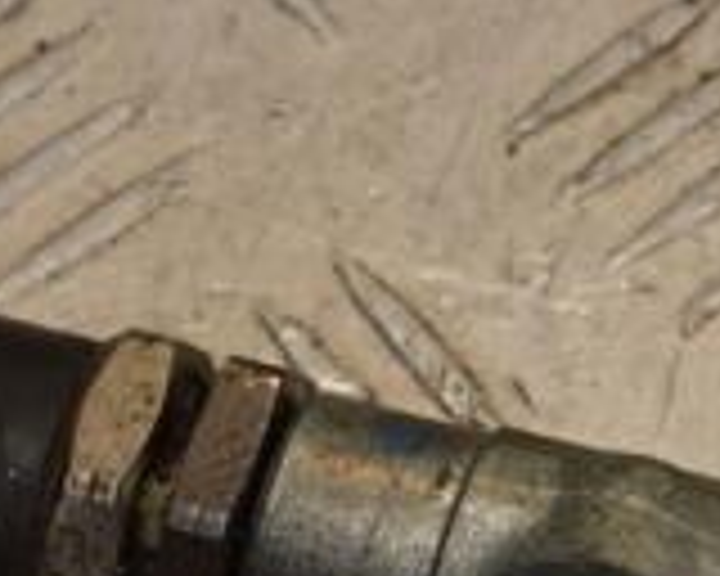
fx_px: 8433
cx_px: 27
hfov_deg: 4.9
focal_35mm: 396
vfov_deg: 3.9
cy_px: 603
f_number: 8
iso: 800
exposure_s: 1/200
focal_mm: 75
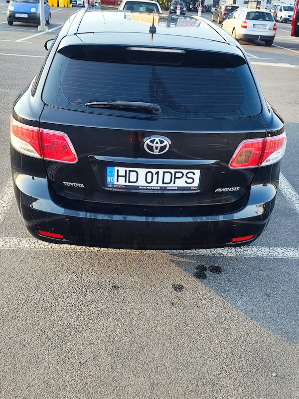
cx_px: 150
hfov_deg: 40.7
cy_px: 200
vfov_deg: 52.6
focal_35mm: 35
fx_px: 403
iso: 50
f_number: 1.65
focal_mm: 6.14
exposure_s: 1/146
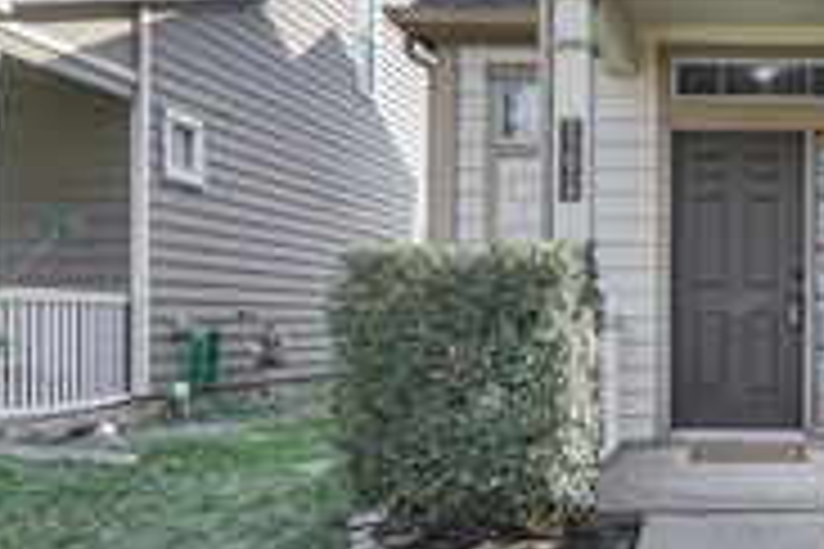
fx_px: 938
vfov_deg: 32.6
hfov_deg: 42.2
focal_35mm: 41
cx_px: 788
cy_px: 304
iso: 100
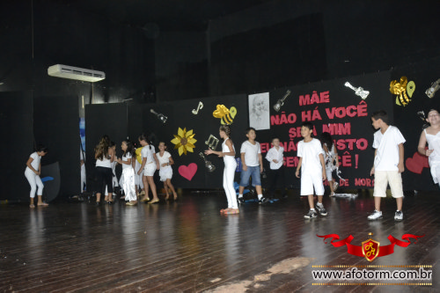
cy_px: 146
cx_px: 220
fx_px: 403
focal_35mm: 33
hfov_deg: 57.2
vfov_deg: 39.9
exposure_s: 1/60
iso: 3200
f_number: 3.8
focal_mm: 22
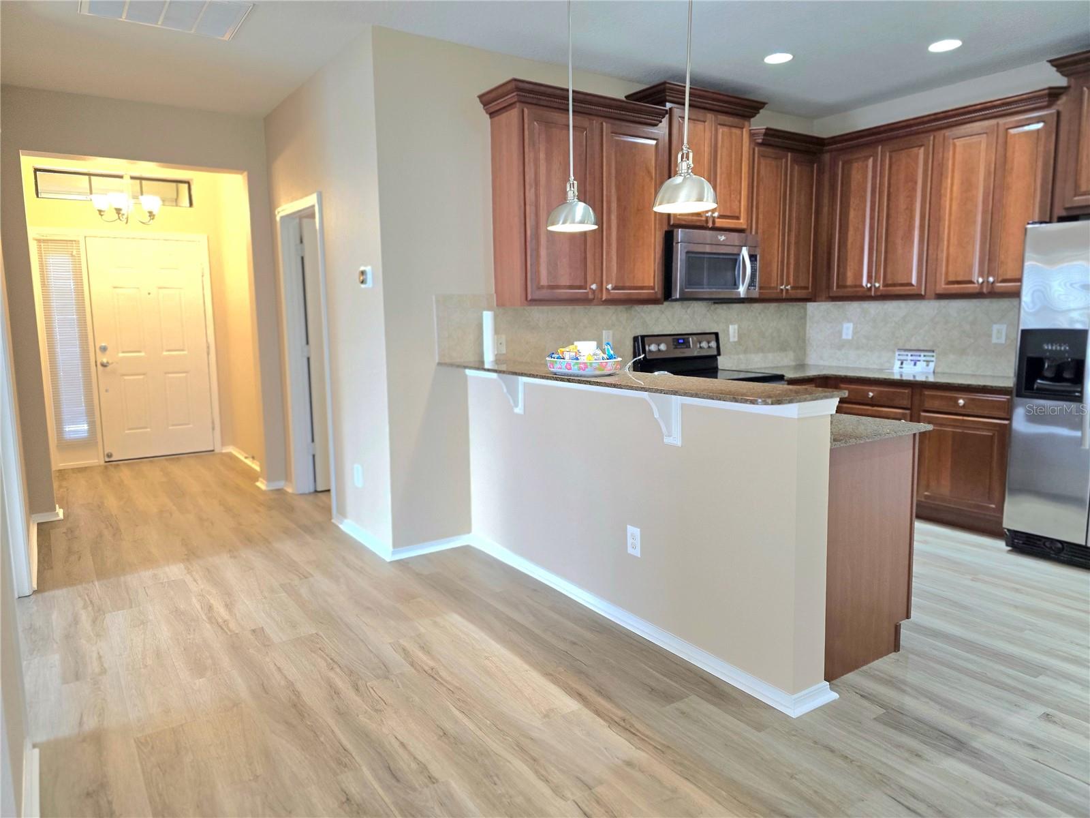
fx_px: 724
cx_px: 545
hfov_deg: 73.9
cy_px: 409
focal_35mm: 23
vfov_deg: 58.9
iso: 250
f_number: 1.7
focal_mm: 6.3
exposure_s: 1/120
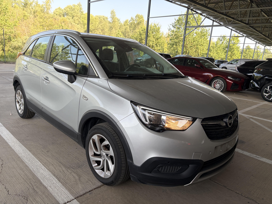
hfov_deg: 67.3
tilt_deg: -2.7
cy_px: 102
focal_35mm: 26
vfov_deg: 53.1
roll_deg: -6.7
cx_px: 136
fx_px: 204
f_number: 1.6
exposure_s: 1/295
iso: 40
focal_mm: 5.96
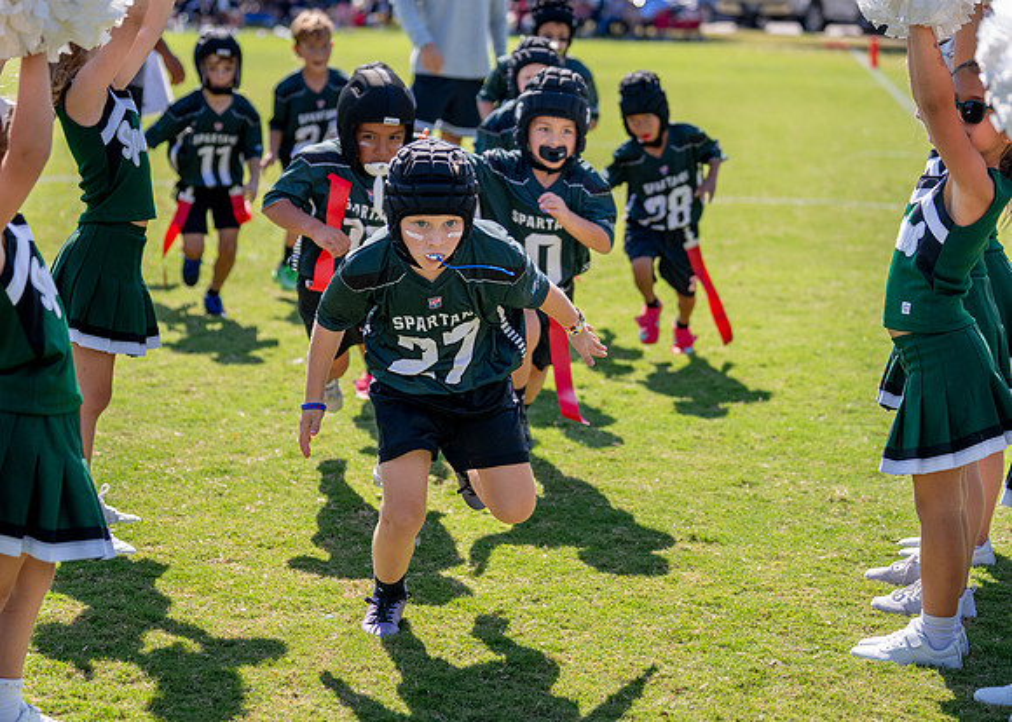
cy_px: 318
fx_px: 2478
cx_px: 463
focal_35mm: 86
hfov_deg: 23.1
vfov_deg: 16.6
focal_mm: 70
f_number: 2.8
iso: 200
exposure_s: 1/2000
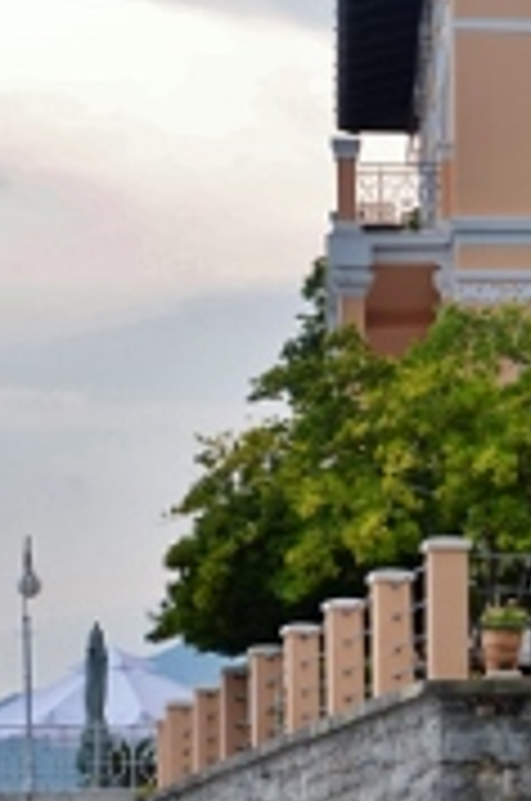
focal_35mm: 146
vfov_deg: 14.0
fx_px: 3238
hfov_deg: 9.1
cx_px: 801
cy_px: 702
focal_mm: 27
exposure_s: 1/160
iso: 100
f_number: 4
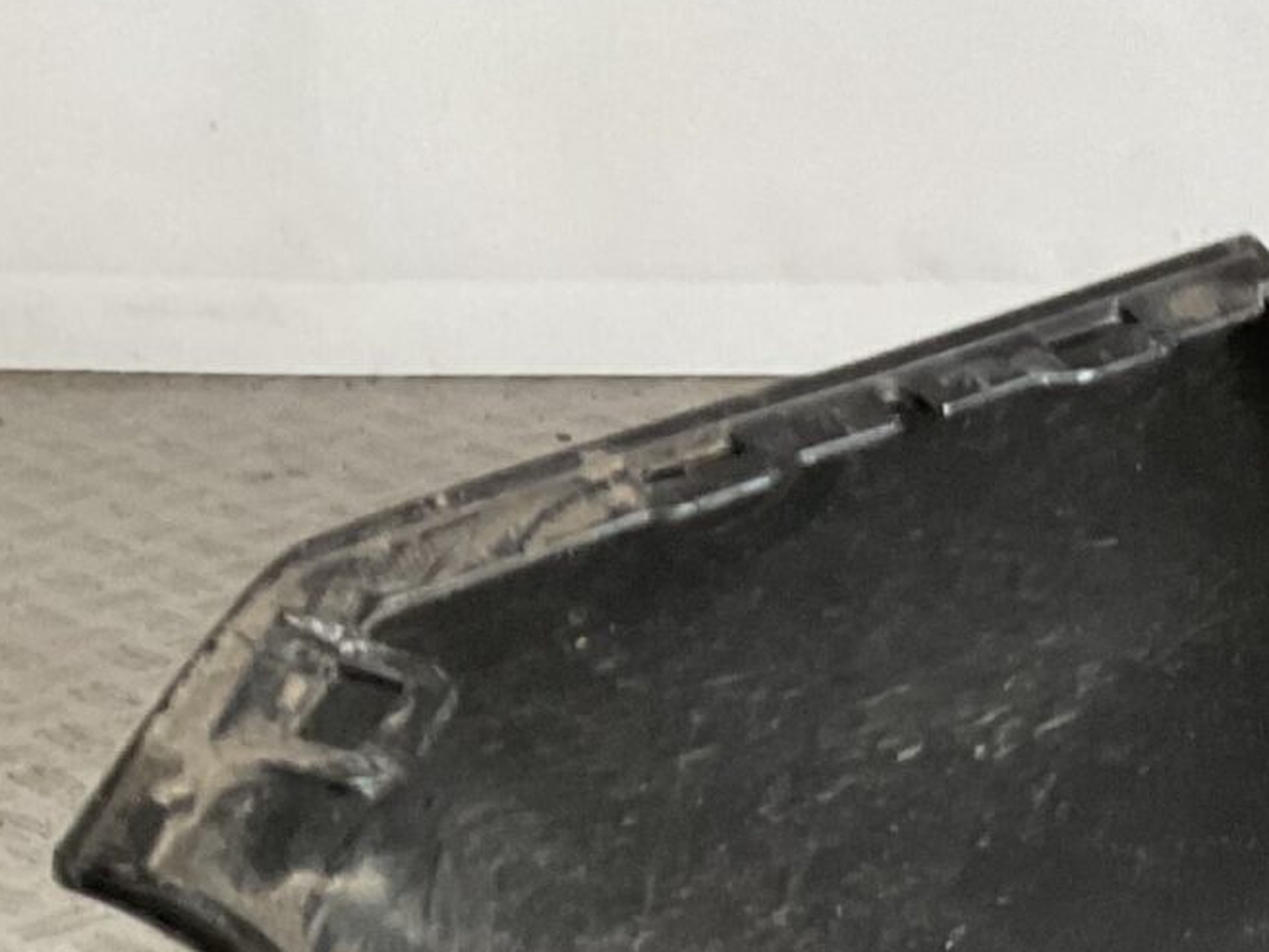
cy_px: 1425
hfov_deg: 14.8
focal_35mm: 113
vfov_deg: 12.5
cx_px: 2401
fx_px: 4143
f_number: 1.8
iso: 50
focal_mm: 3
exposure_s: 1/60
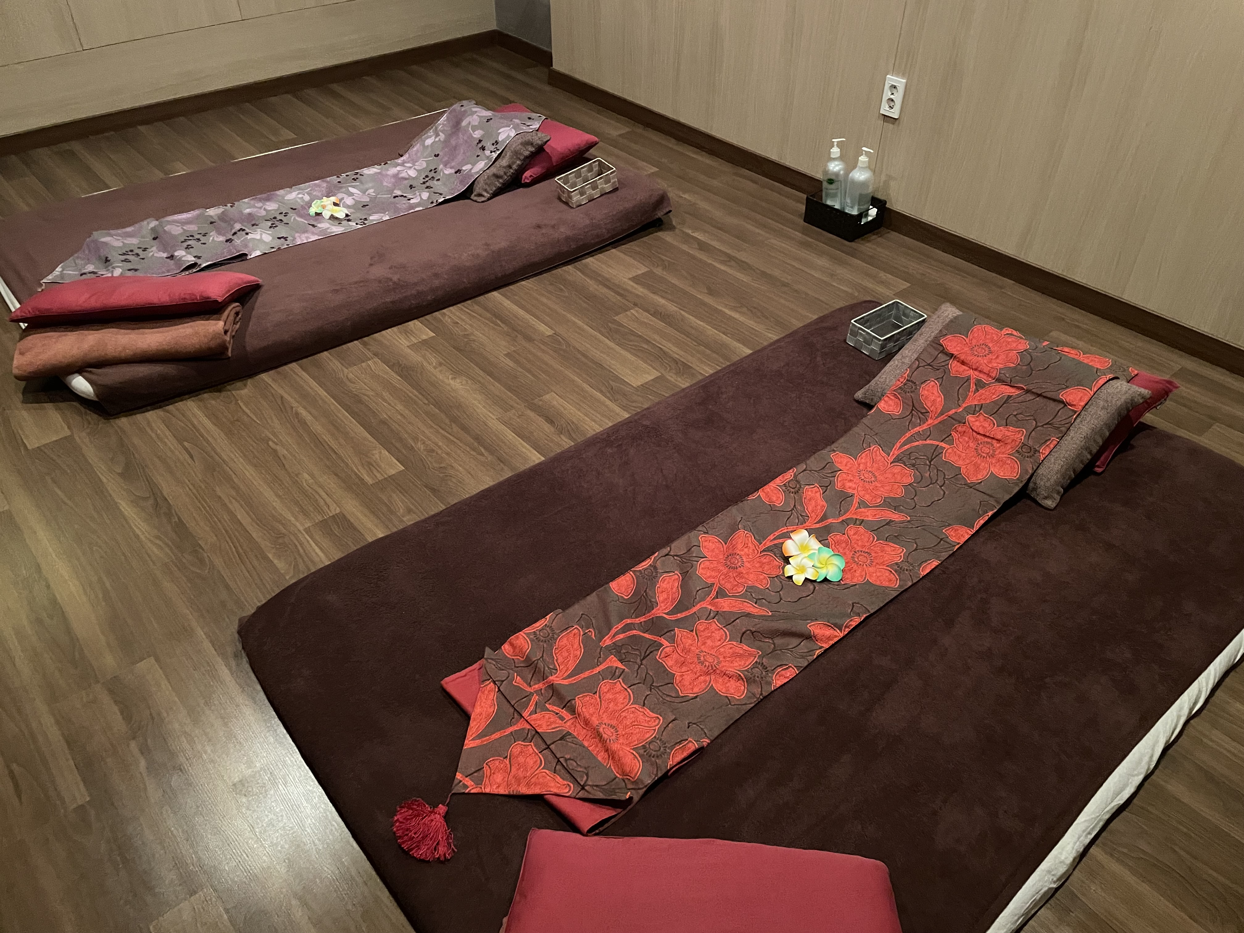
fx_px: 934
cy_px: 466
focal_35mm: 26
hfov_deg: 67.3
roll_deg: -0.4
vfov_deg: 53.1
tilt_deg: -40.1
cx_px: 622
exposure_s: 1/30
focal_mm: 4.2
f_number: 1.6
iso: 1000
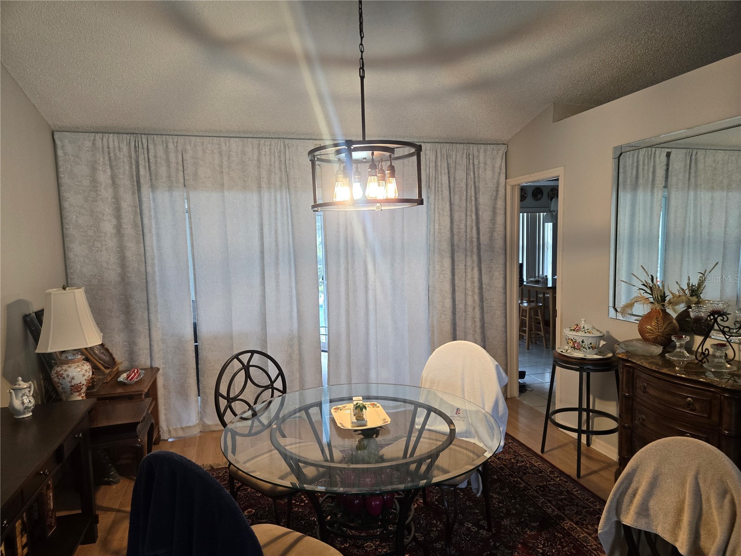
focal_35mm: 23
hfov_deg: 73.9
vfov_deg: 58.9
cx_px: 370
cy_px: 278
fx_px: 492
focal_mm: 5.4
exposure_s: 1/120
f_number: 1.8
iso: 250
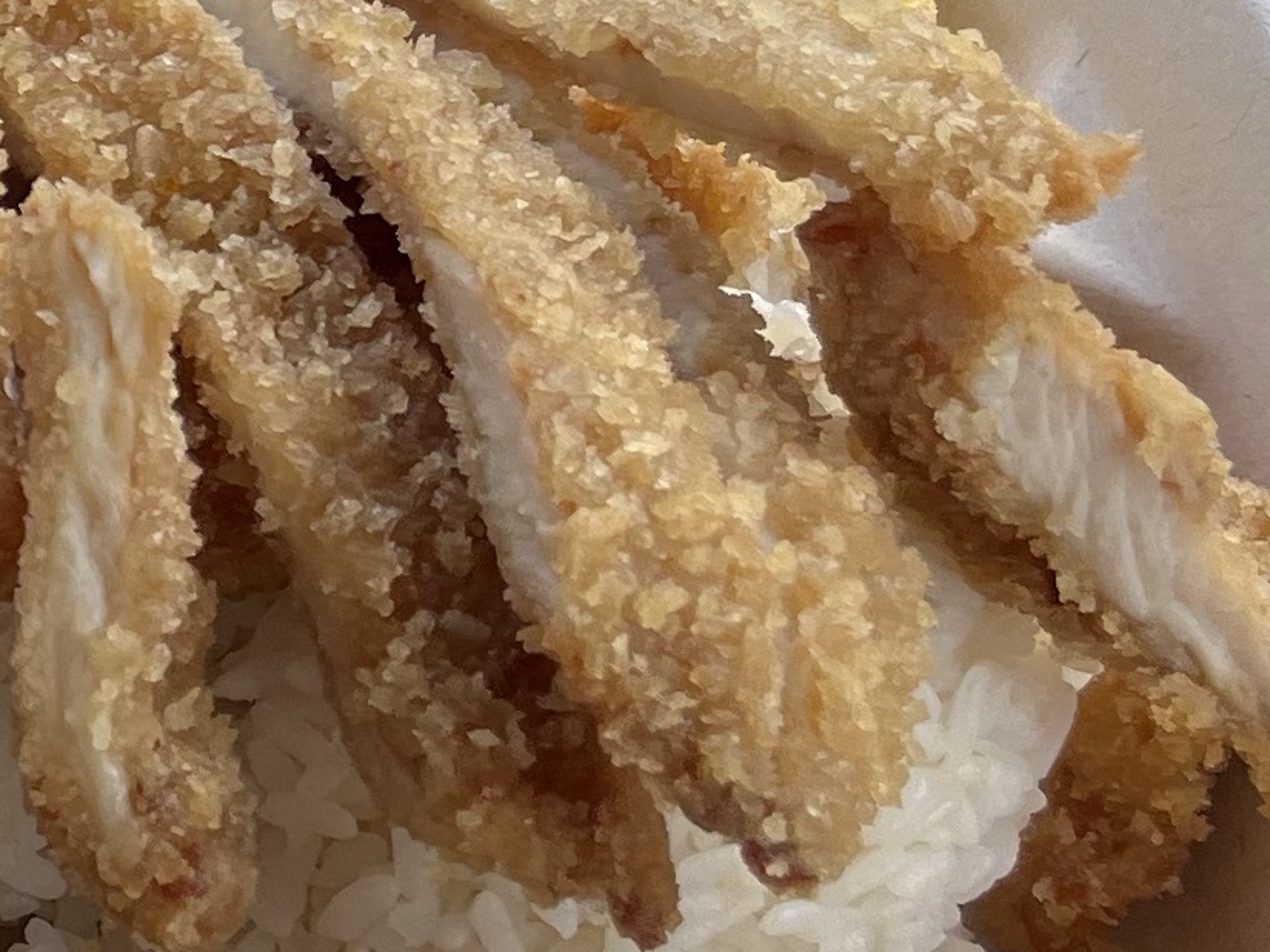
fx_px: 4660
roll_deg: +0.8
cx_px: -1267
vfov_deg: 11.4
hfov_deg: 13.4
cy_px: -312
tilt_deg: -42.0
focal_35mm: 127
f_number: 1.6
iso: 50
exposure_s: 1/1279
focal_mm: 5.1
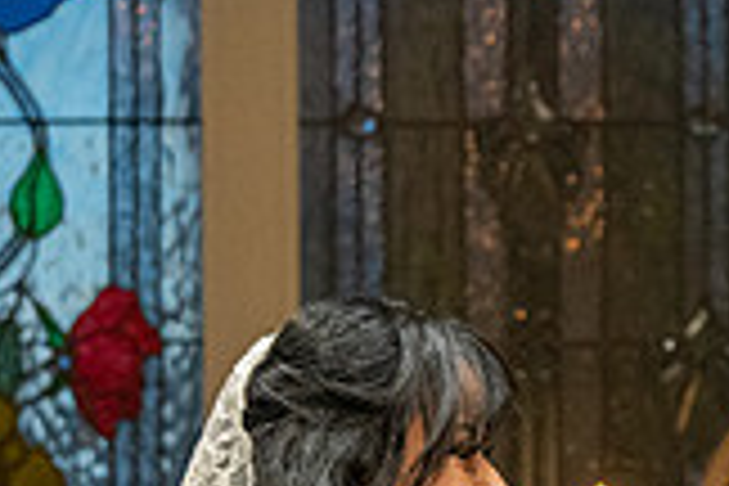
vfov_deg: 2.7
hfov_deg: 4.1
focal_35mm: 503
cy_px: 813
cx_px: 800
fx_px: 10185
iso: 2500
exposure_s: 1/200
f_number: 4
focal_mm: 120
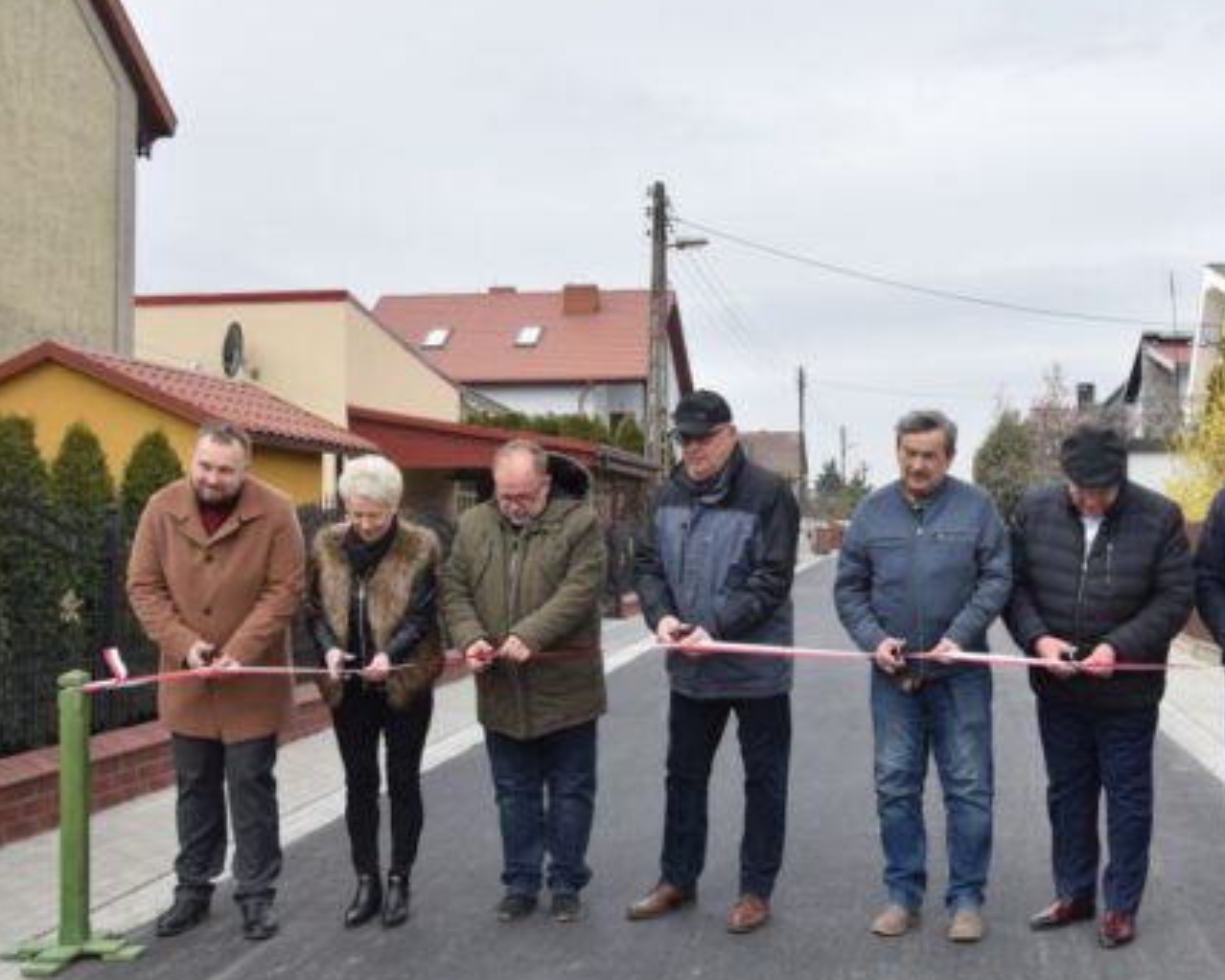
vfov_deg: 36.0
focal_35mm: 42
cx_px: 808
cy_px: 491
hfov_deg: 43.6
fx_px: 1511
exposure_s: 1/250
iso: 220
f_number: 8
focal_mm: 21
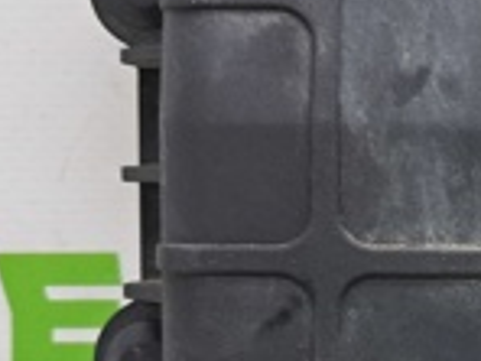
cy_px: 311
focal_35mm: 117
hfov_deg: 15.6
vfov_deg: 12.6
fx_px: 1626
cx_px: 712
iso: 64
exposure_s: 1/50
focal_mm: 4
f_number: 1.8
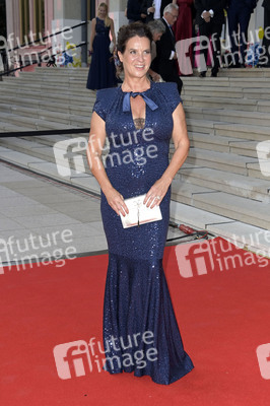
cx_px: 135
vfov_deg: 35.7
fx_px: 631
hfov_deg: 24.2
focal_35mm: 56
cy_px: 203
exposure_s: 1/250
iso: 1000
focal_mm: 56
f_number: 5.6
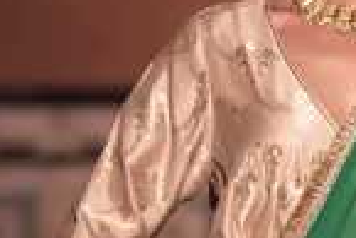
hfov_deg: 6.7
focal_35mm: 307
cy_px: 355
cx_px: 363
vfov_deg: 4.5
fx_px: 3039
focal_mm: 85
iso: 2000
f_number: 2.5
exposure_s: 1/200
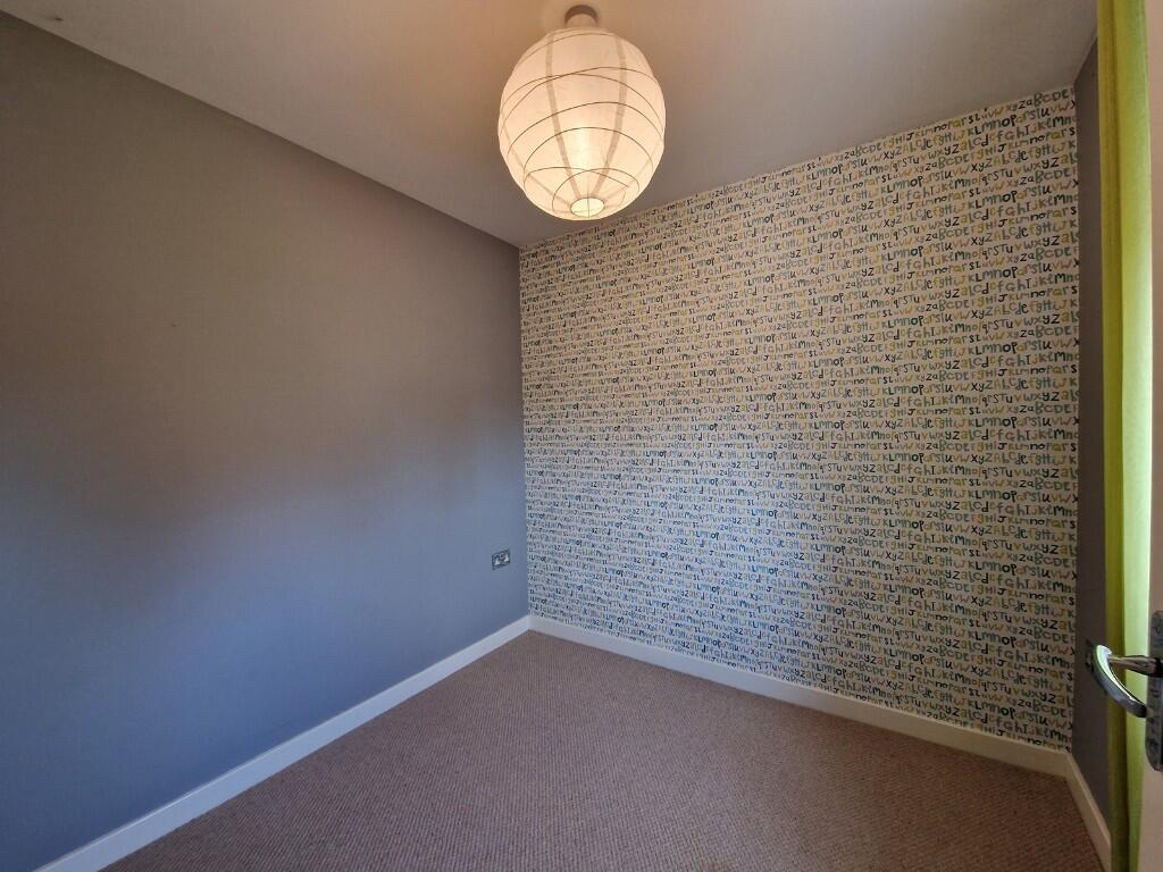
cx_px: 582
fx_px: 437
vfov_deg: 89.9
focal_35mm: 13
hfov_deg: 106.2
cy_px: 436
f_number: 2.2
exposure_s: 1/50
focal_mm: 2.2
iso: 125
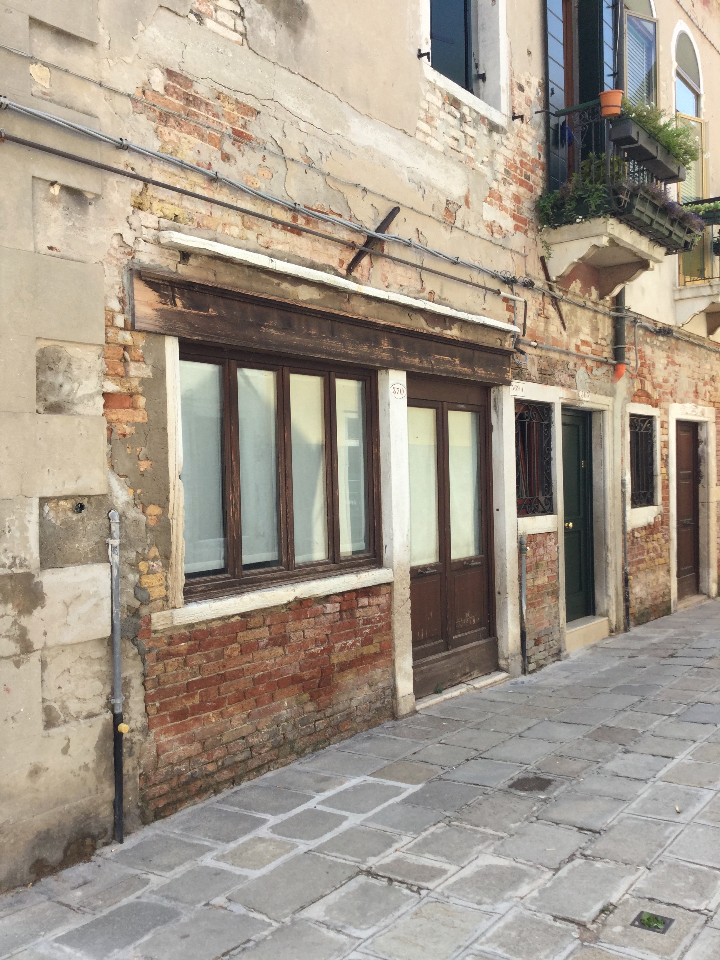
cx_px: 360
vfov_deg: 58.4
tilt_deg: -1.3
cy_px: 480
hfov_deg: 45.4
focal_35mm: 31
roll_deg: +0.3
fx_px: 860
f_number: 2.4
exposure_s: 1/362
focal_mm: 3.3
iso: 25
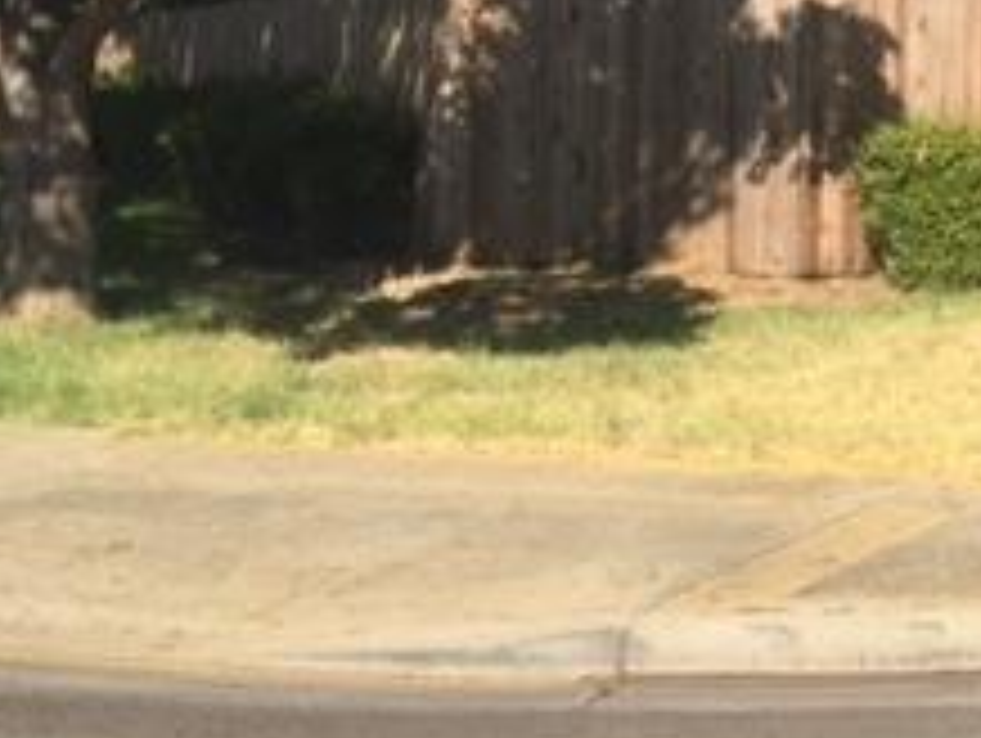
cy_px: 58
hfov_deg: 21.5
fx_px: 2412
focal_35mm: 85
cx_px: 1148
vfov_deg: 17.1
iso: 32
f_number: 2.2
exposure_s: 1/1647
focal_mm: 4.15
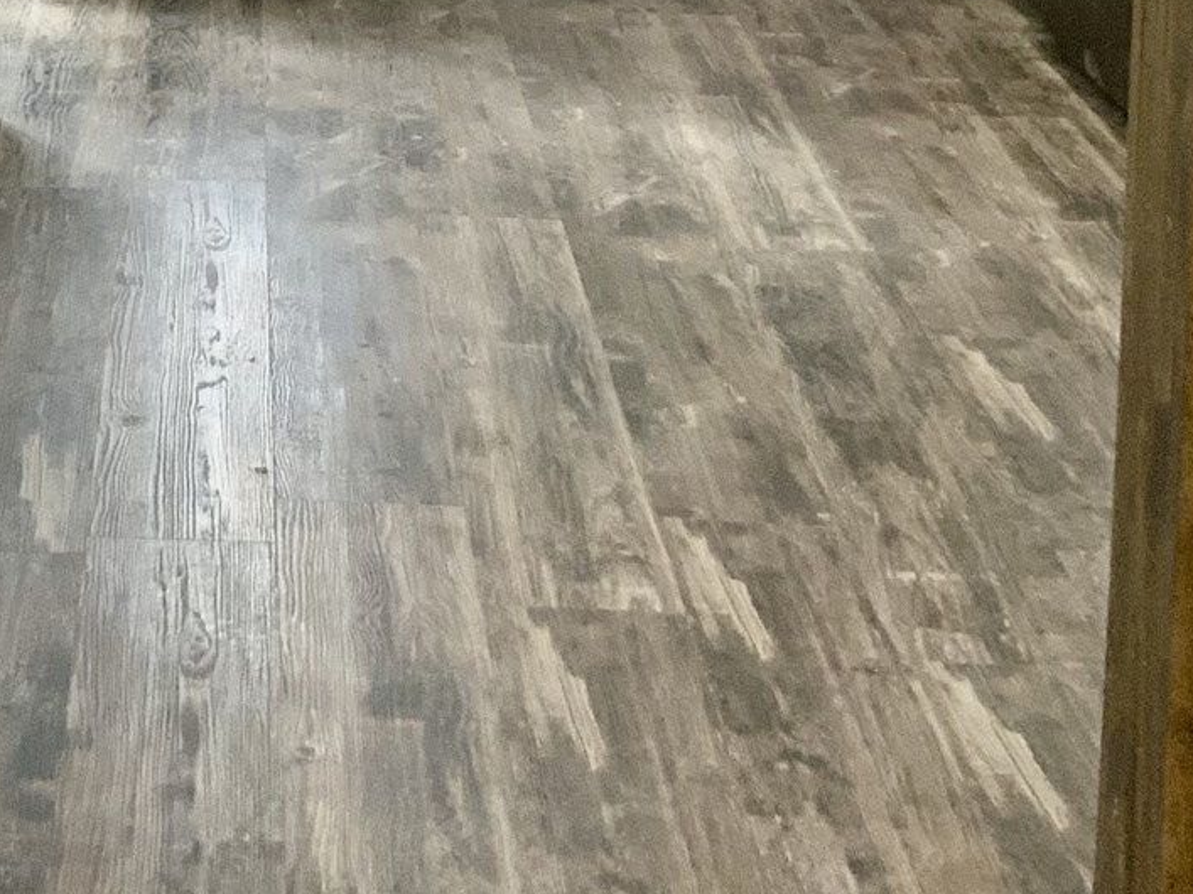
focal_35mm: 84
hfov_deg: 22.3
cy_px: -344
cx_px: -34
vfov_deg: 16.4
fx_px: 2894
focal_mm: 3
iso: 50
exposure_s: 1/60
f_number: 1.8
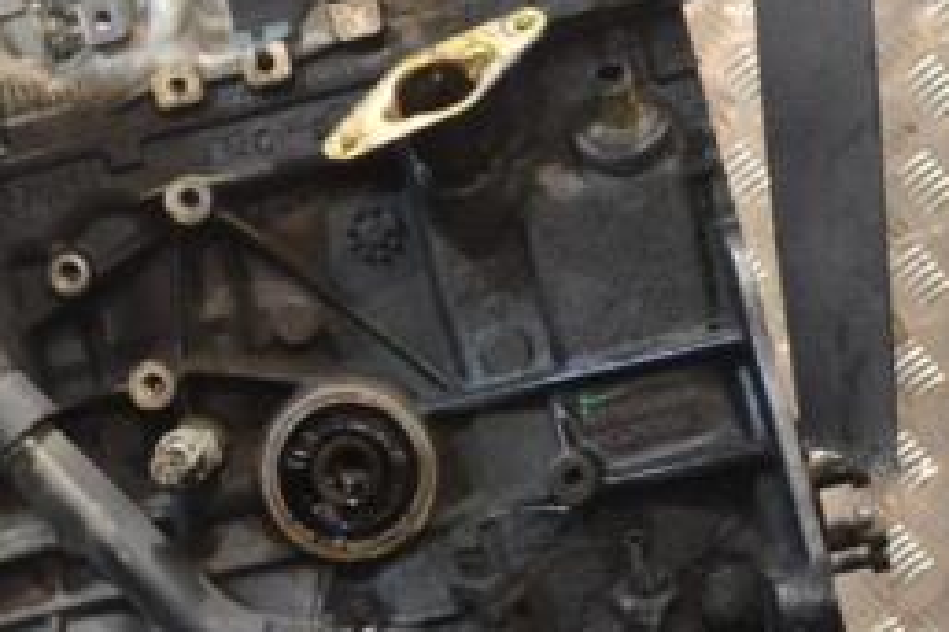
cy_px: 366
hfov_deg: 18.2
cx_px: 273
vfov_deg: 12.2
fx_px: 2950
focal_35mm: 112
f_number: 4.8
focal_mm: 32
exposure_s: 1/80
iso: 3200
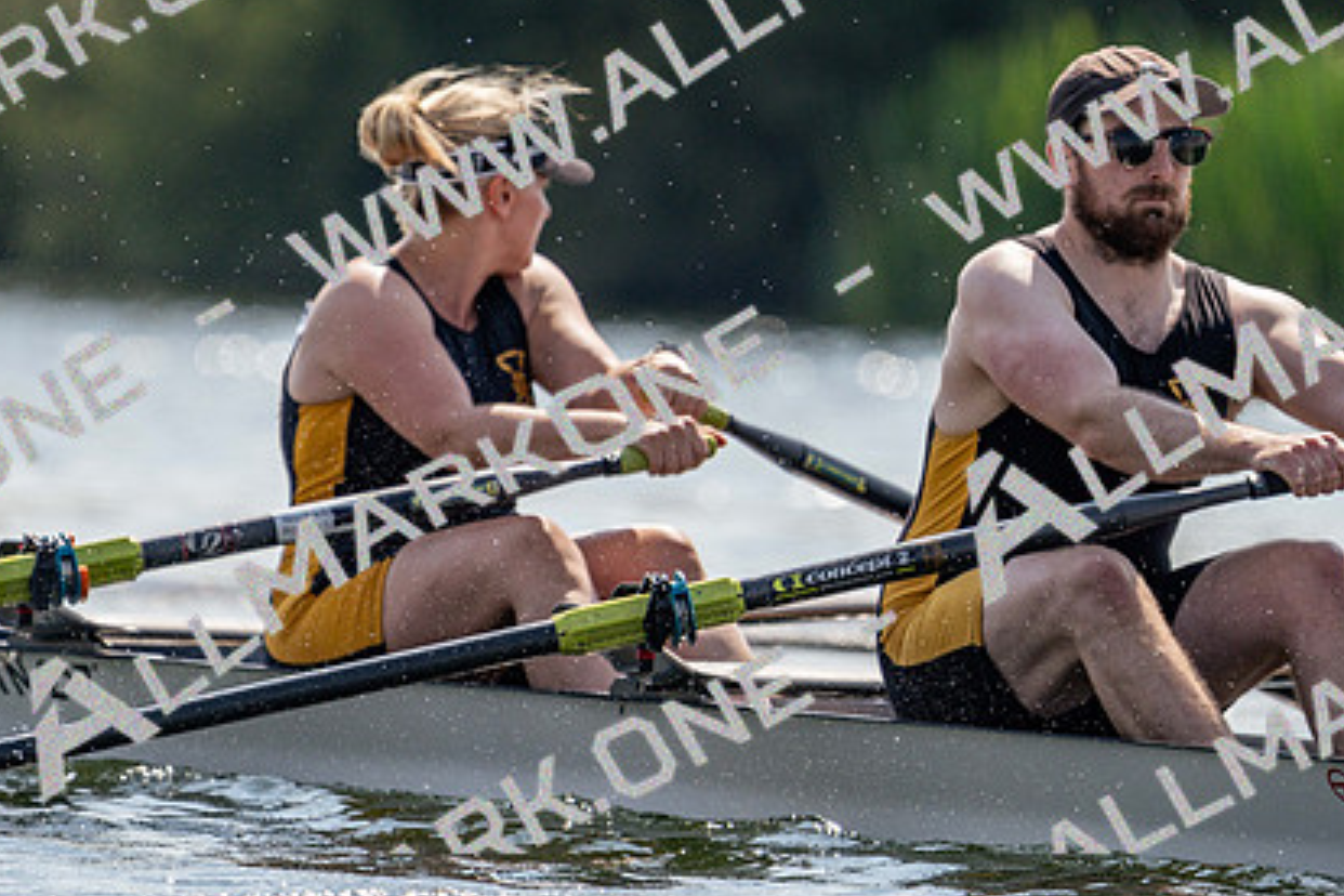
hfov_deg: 3.0
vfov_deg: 2.0
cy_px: 297
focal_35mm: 679
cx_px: 688
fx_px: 25347
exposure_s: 1/1600
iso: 250
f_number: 6.3
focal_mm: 485
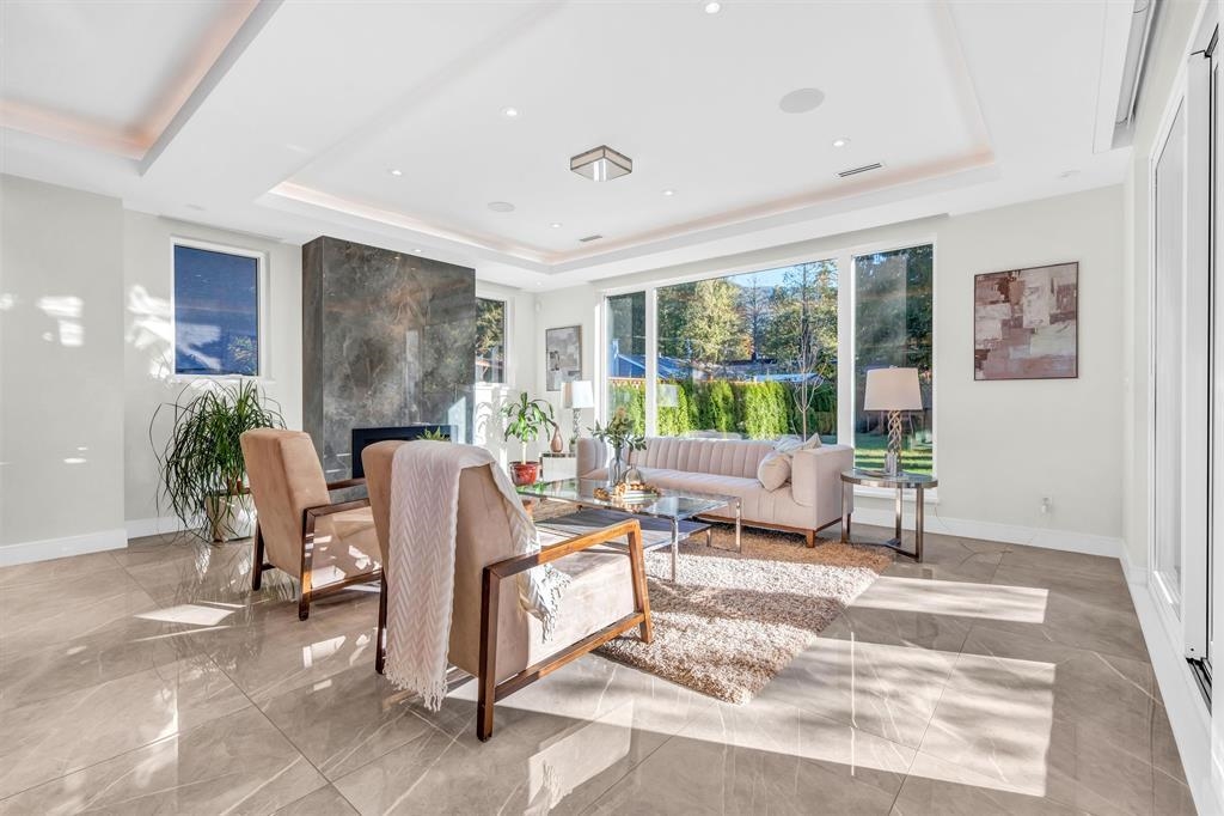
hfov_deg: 96.8
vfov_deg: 73.7
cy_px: 408
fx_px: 544
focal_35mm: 16
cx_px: 612
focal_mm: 16
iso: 1000
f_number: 8
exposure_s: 1/160
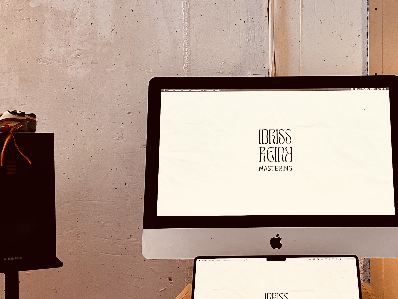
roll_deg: +0.5
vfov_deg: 28.0
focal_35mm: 52
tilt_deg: -0.4
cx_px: 273
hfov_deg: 36.4
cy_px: 172
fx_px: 598
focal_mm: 5.7
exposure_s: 1/50
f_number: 1.5
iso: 160
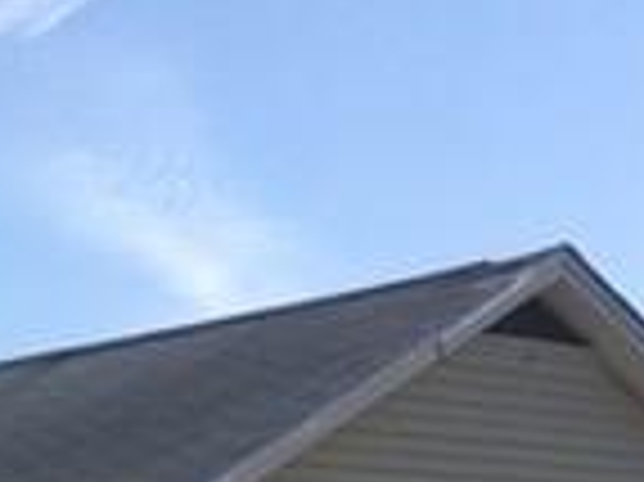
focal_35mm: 130
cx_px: -455
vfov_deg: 10.8
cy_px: 829
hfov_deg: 13.8
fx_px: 2417
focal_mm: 4.15
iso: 25
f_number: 2.2
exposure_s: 1/2024
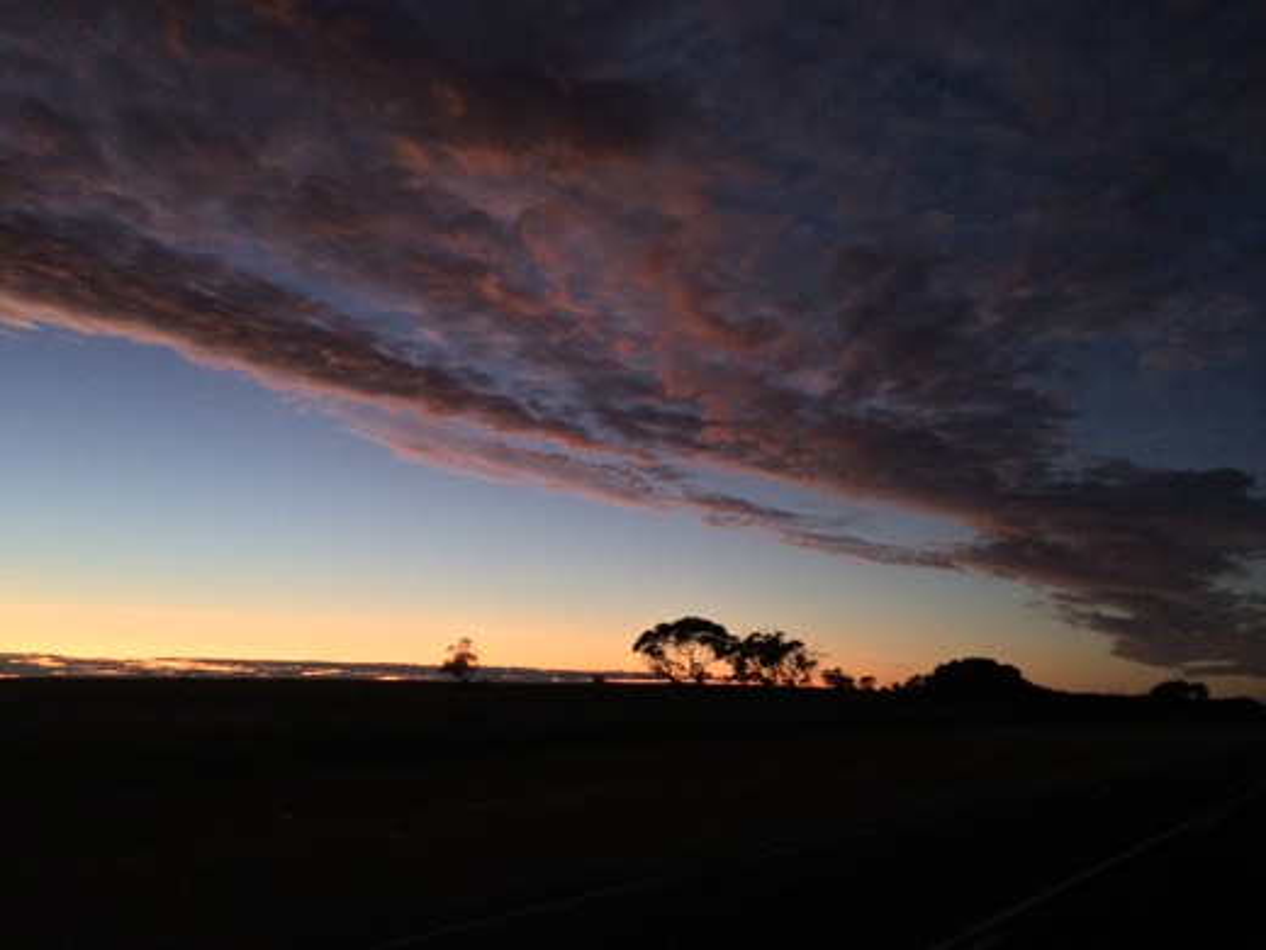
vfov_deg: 48.2
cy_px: 475
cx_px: 633
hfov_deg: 61.7
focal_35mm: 29
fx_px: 1061
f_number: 2.2
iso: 250
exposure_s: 1/15
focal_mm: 4.15
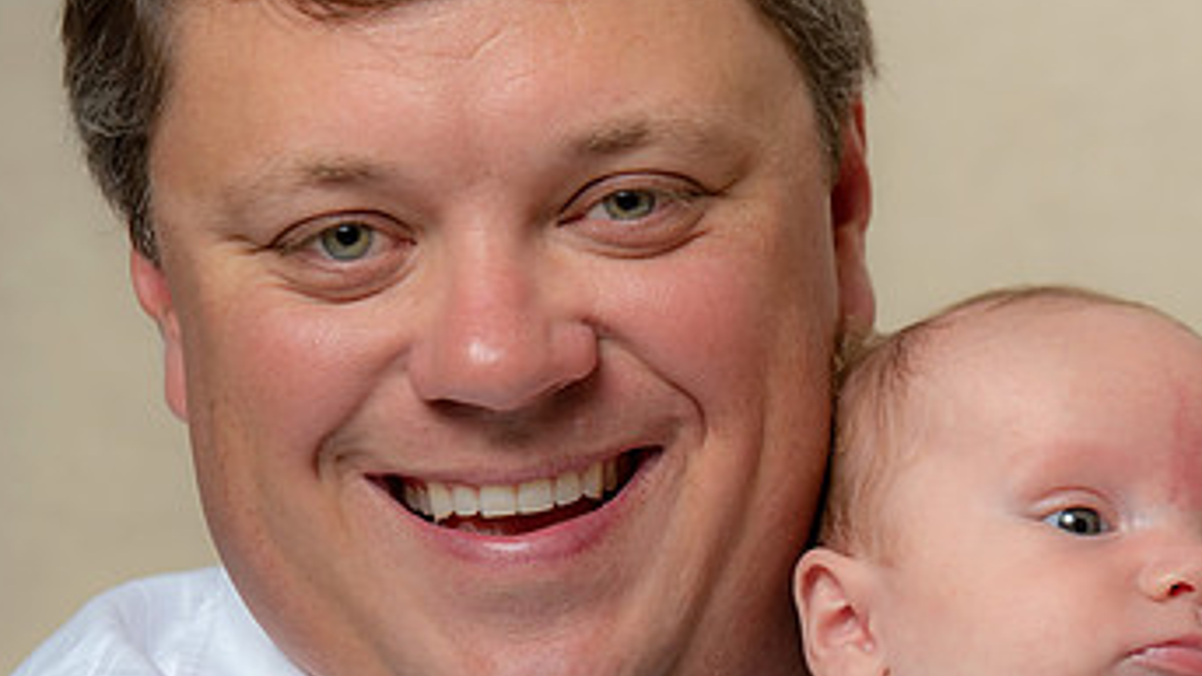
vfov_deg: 3.9
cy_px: 599
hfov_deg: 6.9
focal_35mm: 310
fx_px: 9881
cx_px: 1015
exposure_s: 1/200
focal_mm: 150
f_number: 5.6
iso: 250
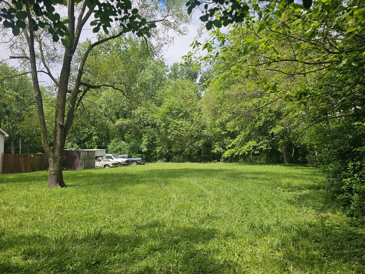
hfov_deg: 73.9
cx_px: 182
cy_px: 137
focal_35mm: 23
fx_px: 243
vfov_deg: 58.9
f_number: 1.7
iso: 10
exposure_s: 1/504
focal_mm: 6.3
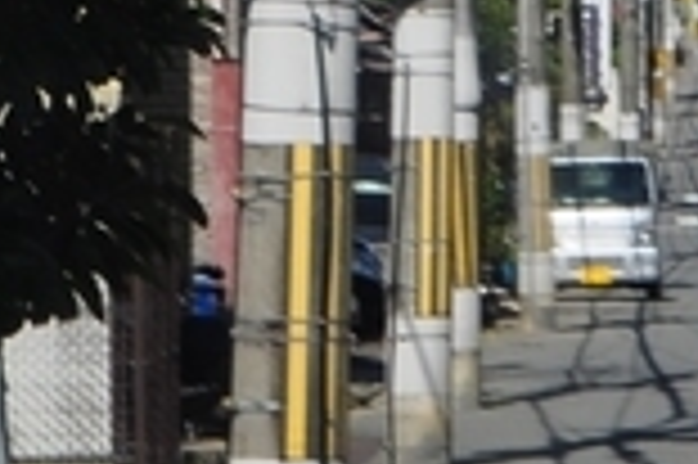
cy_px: -182
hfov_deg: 3.9
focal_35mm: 523
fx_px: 10127
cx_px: 811
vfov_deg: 2.6
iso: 200
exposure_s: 1/320
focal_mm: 45
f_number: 10
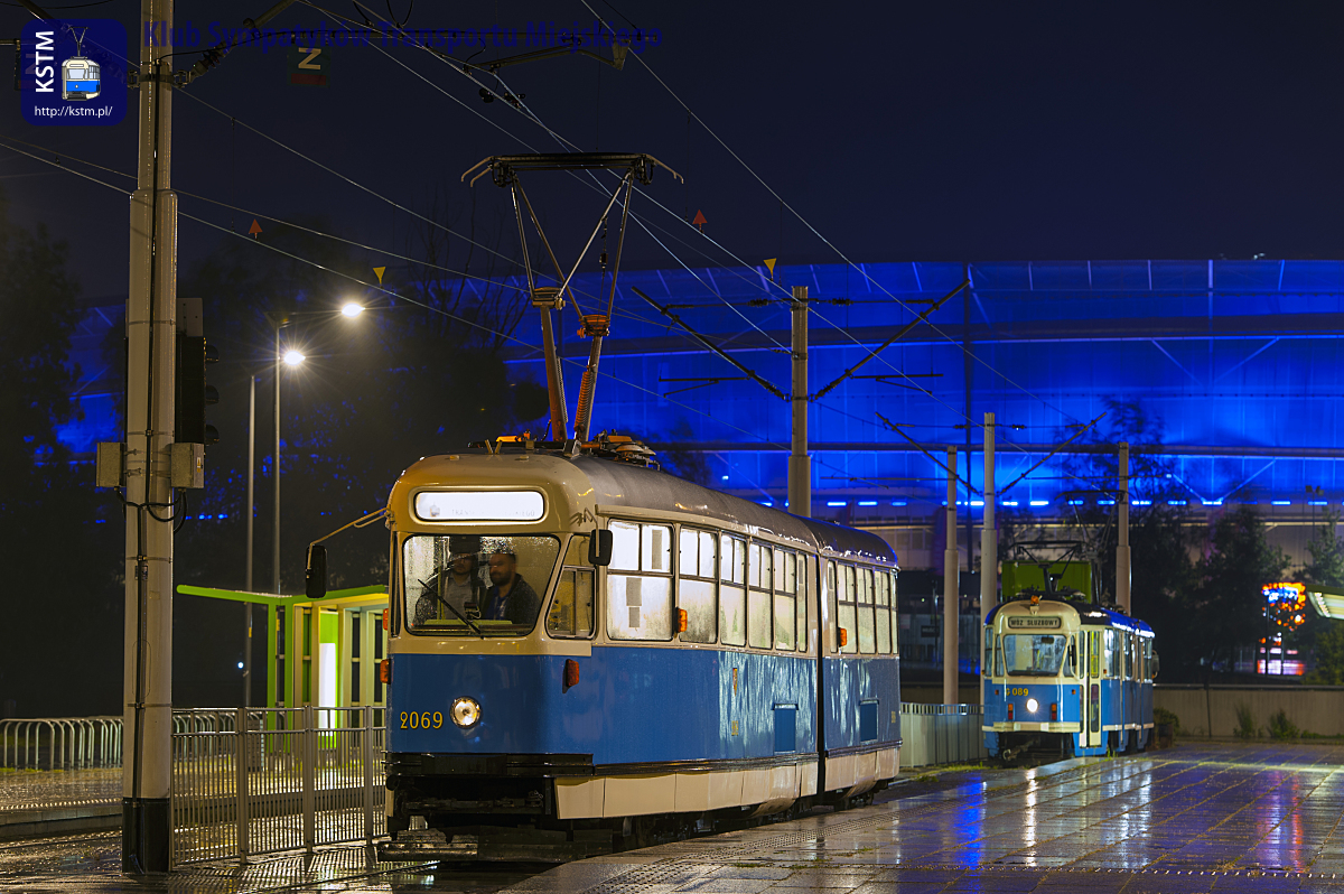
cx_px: 672
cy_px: 447
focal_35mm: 116
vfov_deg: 11.8
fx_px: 4327
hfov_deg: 17.7
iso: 200
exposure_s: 3
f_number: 5.6
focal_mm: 116
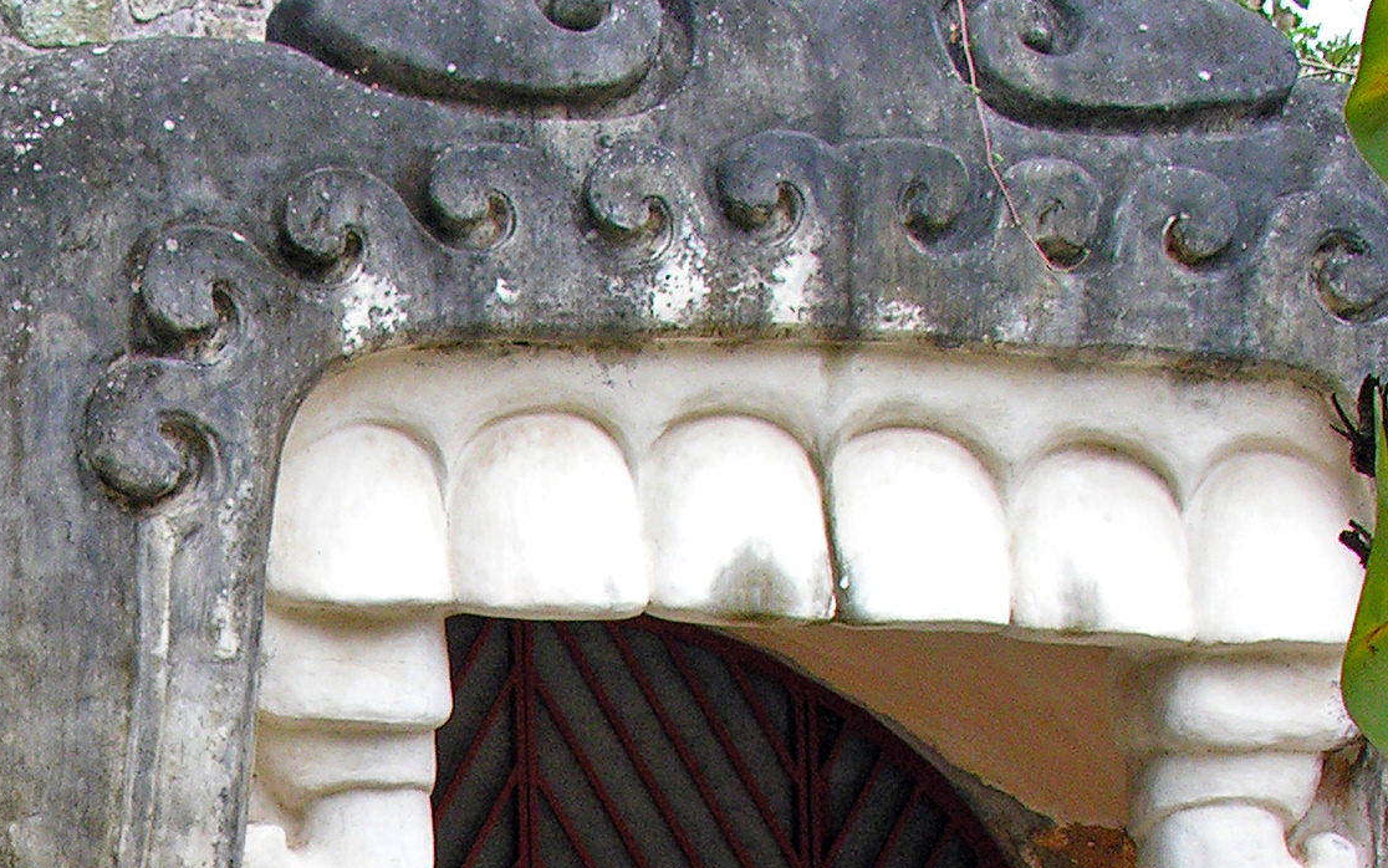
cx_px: -75
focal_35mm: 124
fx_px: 4692
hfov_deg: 16.4
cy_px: 1221
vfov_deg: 10.3
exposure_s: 1/67.7
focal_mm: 10.2
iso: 100
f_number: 4.1
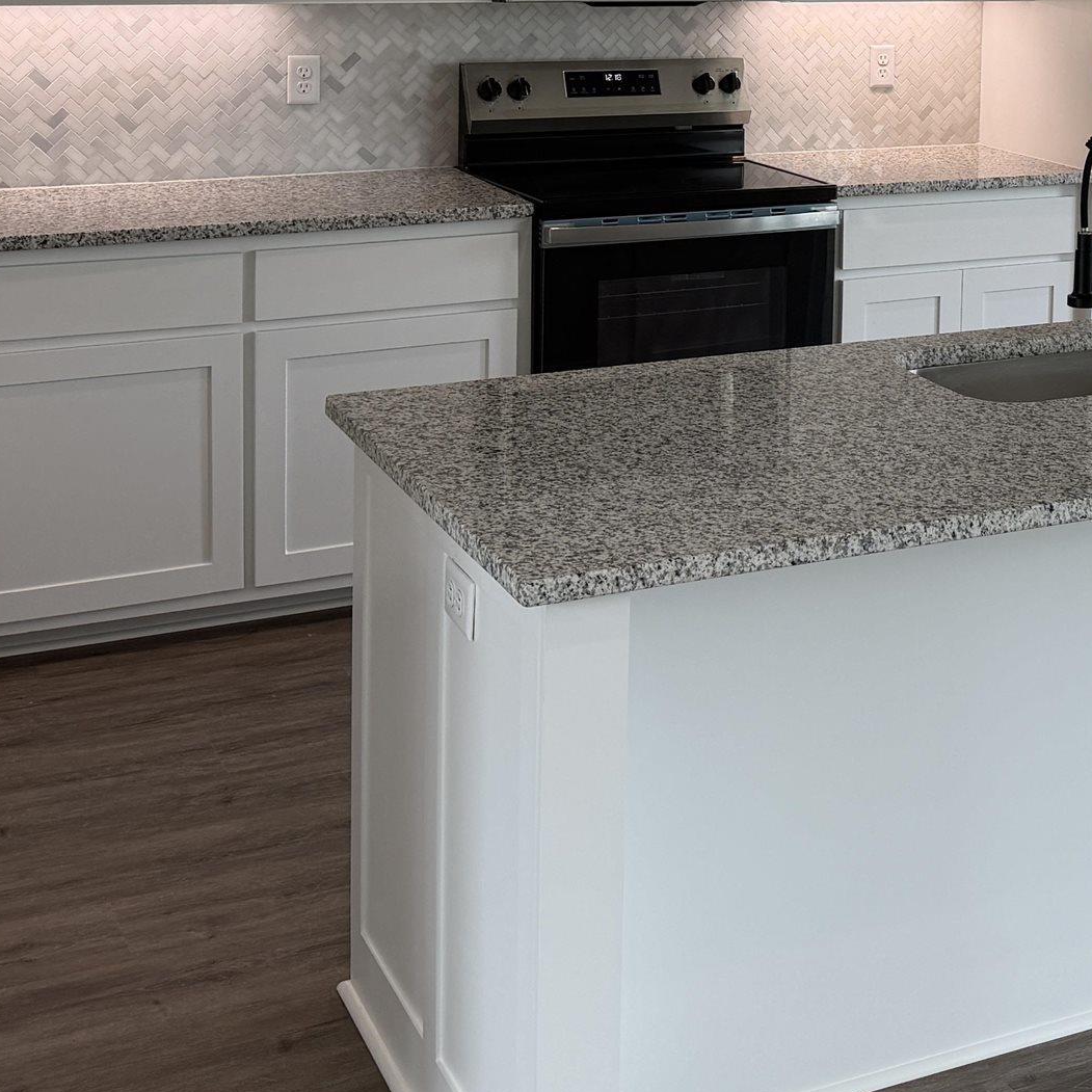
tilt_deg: -5.3
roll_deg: -1.7
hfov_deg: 26.3
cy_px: 50
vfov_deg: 26.5
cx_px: 1085
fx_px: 2213
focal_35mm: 62
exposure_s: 1/169
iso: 80
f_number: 1.78
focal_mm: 6.76
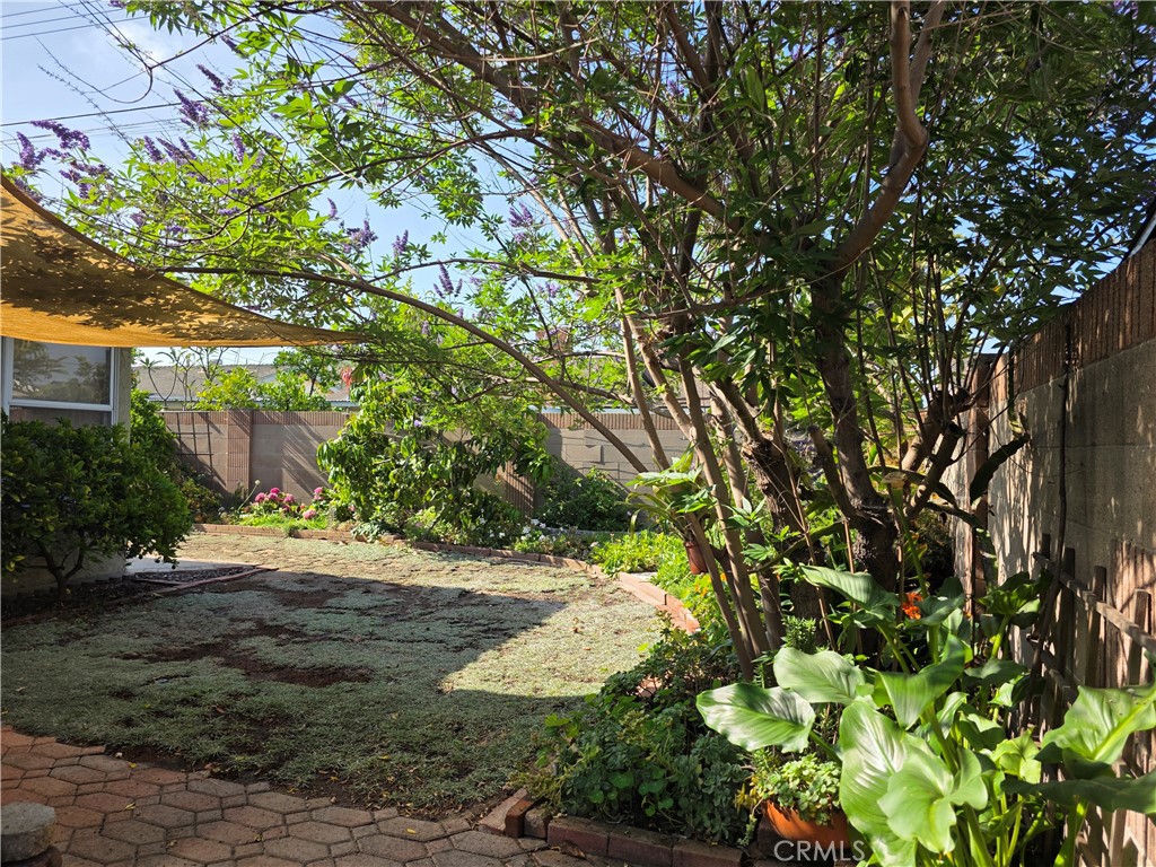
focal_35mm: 23
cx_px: 578
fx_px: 768
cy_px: 434
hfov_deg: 73.9
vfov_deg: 58.9
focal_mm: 6.3
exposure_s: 1/2693
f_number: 1.7
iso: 80
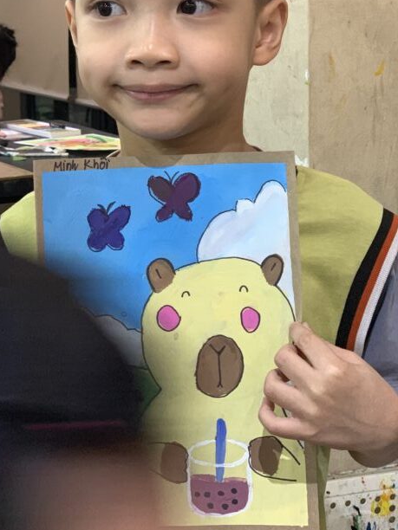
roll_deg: -0.3
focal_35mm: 85
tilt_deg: -9.8
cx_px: 210
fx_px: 1303
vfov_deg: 22.9
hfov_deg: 17.4
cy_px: 186
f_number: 2.4
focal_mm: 6
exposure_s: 1/60
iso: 125
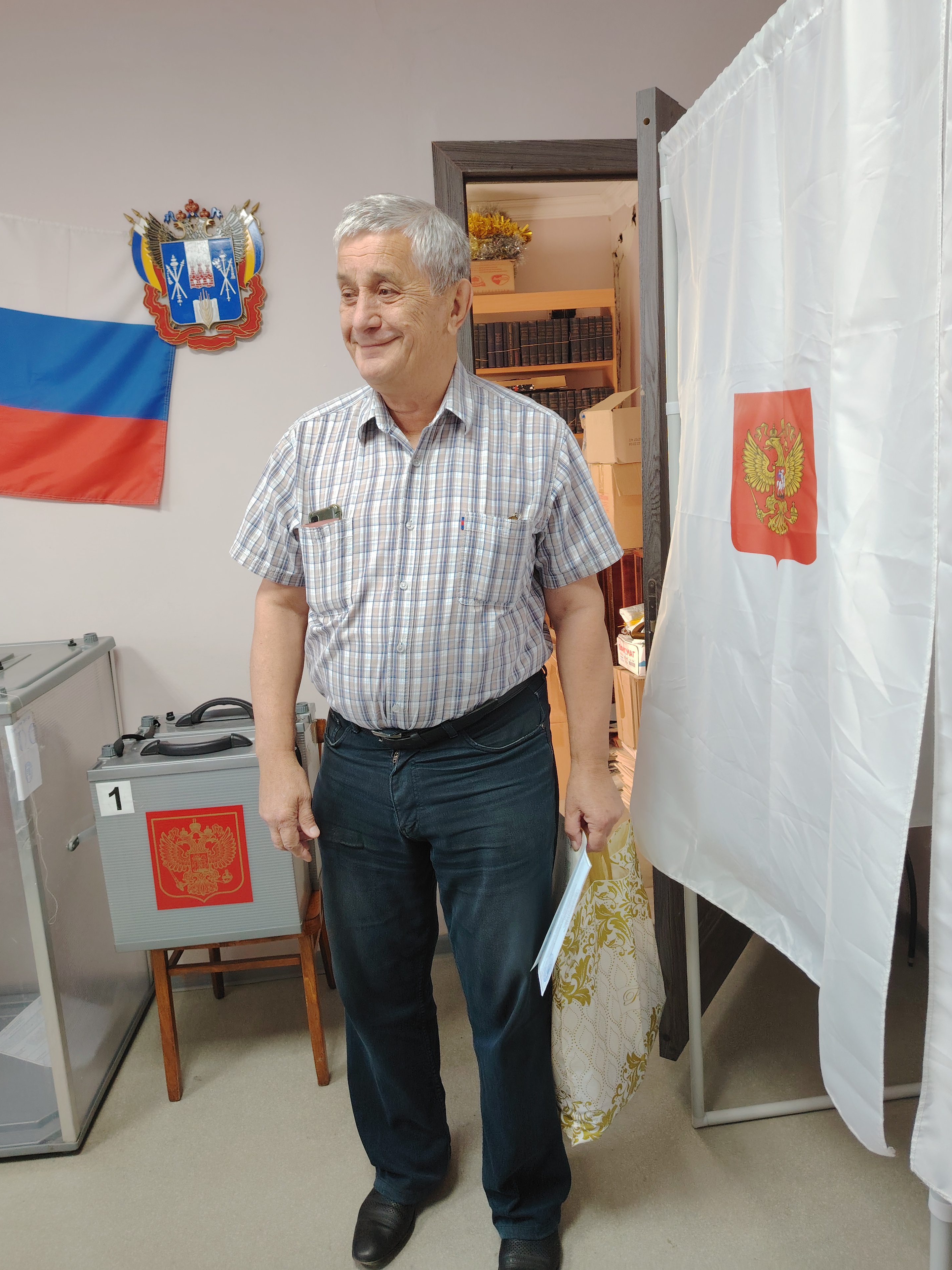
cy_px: 616
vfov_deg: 69.4
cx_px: 483
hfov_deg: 54.9
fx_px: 917
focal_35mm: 25
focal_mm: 5.25
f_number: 1.75
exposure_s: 1/100
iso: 2050
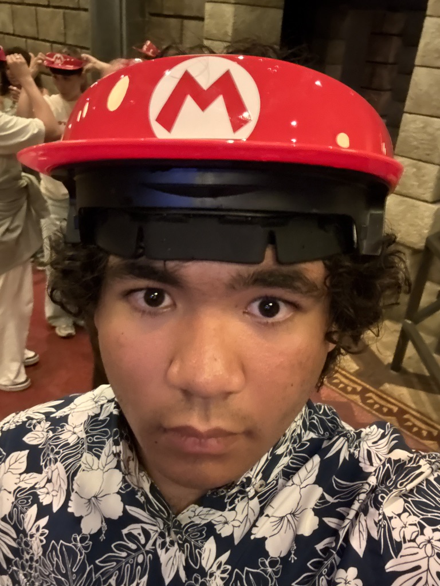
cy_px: 293
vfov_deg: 60.0
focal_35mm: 30
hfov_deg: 46.8
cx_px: 220
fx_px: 508
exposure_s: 1/15
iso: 1000
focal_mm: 2.69
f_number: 1.9
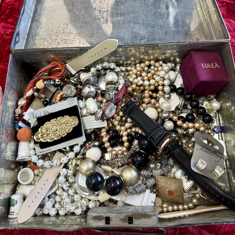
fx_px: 223
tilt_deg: -70.7
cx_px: 119
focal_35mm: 29
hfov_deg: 55.6
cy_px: 85
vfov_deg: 54.8
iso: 125
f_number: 1.78
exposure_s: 1/100
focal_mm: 6.86
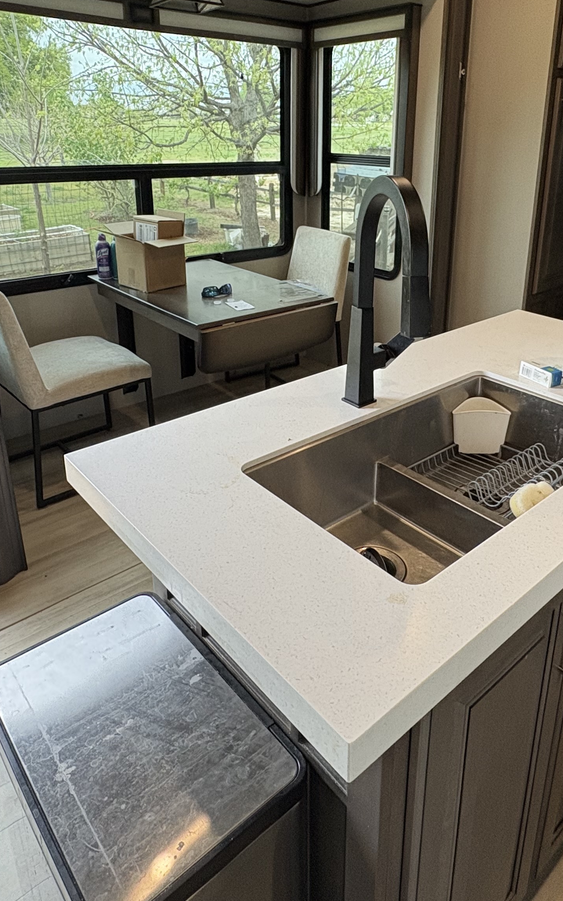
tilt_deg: -18.3
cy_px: 336
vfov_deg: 69.3
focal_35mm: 26
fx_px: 638
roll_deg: +0.4
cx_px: 340
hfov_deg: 47.3
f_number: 2.2
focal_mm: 2.22
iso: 200
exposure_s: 1/97
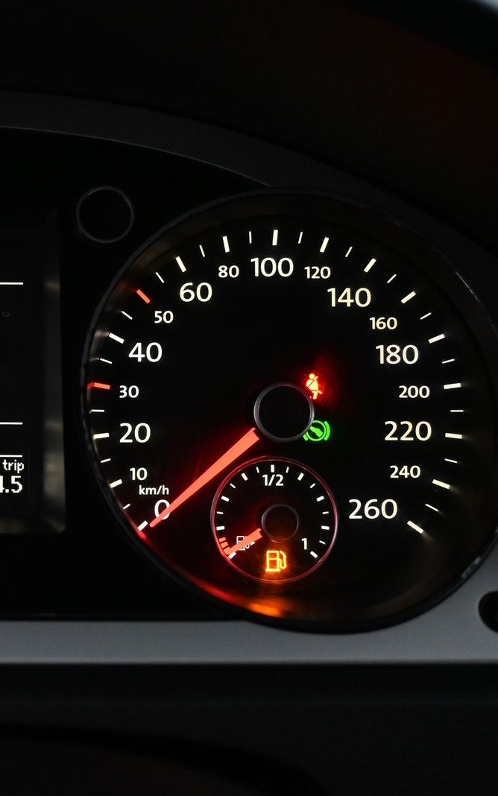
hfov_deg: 23.7
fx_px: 1107
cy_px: 394
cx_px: -57
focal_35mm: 51
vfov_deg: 39.6
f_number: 4
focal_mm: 22
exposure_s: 1/40
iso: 3200
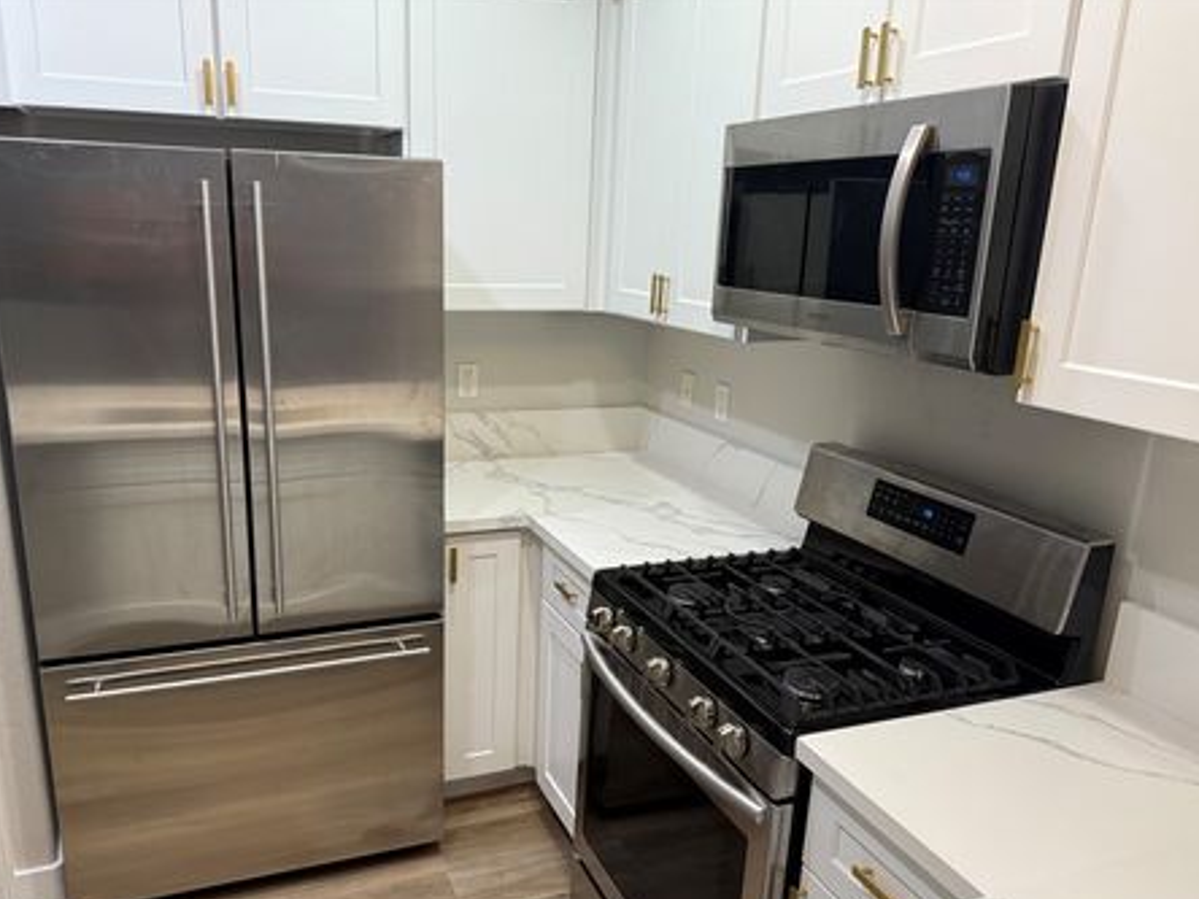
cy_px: 493
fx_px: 935
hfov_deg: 65.2
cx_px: 545
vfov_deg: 51.3
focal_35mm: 27
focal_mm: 6.76
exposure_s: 1/60
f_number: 1.78
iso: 125
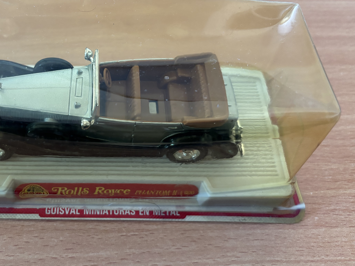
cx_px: 111
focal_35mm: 36
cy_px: 104
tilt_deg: -56.9
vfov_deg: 39.5
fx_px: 369
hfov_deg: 50.2
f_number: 1.6
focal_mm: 5.96
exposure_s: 1/60
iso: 500
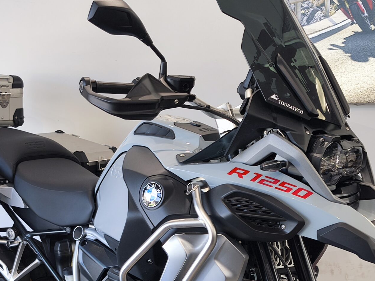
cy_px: 250
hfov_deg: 29.8
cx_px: 189
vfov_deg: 22.1
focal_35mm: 65
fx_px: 704
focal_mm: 6.57
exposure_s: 1/100
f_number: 1.6
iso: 64
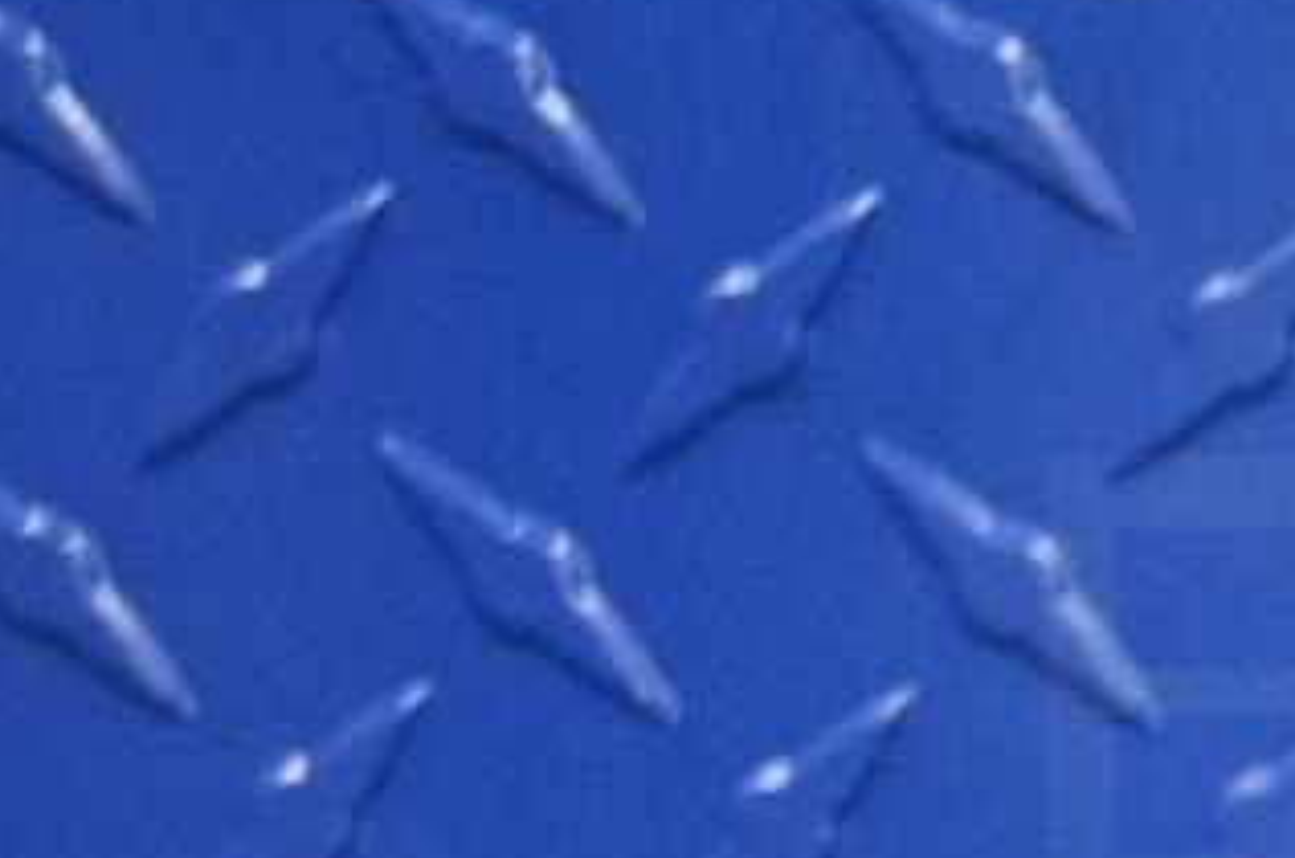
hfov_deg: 5.1
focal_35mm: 371
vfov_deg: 3.5
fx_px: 13319
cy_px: 3256
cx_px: 4763
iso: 800
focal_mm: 32
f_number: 5
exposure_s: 1/60
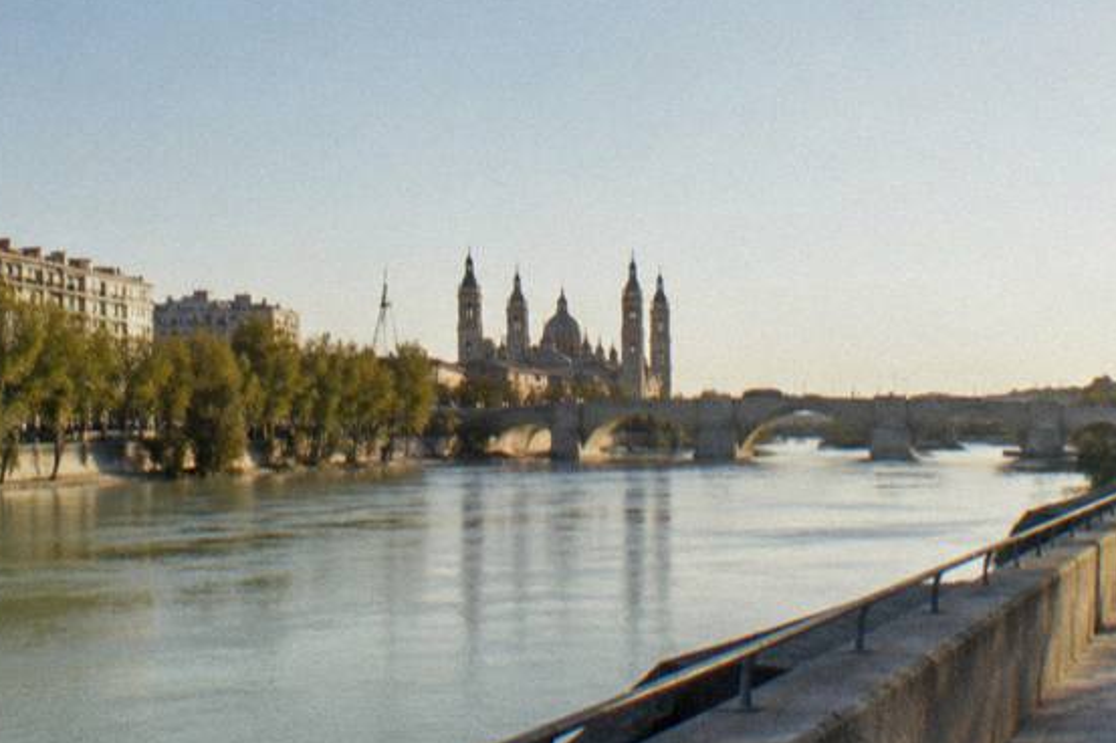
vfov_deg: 16.0
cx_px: 882
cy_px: 434
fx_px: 2633
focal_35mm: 85
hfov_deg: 23.6
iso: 500
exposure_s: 1/640
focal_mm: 47
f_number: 7.1
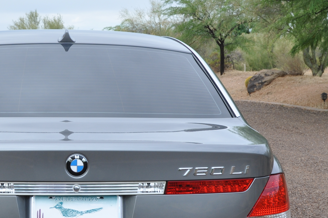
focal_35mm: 85
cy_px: 157
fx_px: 773
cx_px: 91
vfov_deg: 16.0
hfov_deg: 23.7
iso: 200
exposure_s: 1/250
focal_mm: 24
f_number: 8
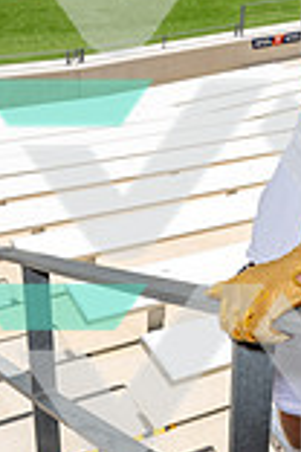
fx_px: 903
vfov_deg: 28.0
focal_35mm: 72
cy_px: 171
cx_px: 405
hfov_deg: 17.6
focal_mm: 25
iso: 100
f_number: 6.3
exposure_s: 1/250
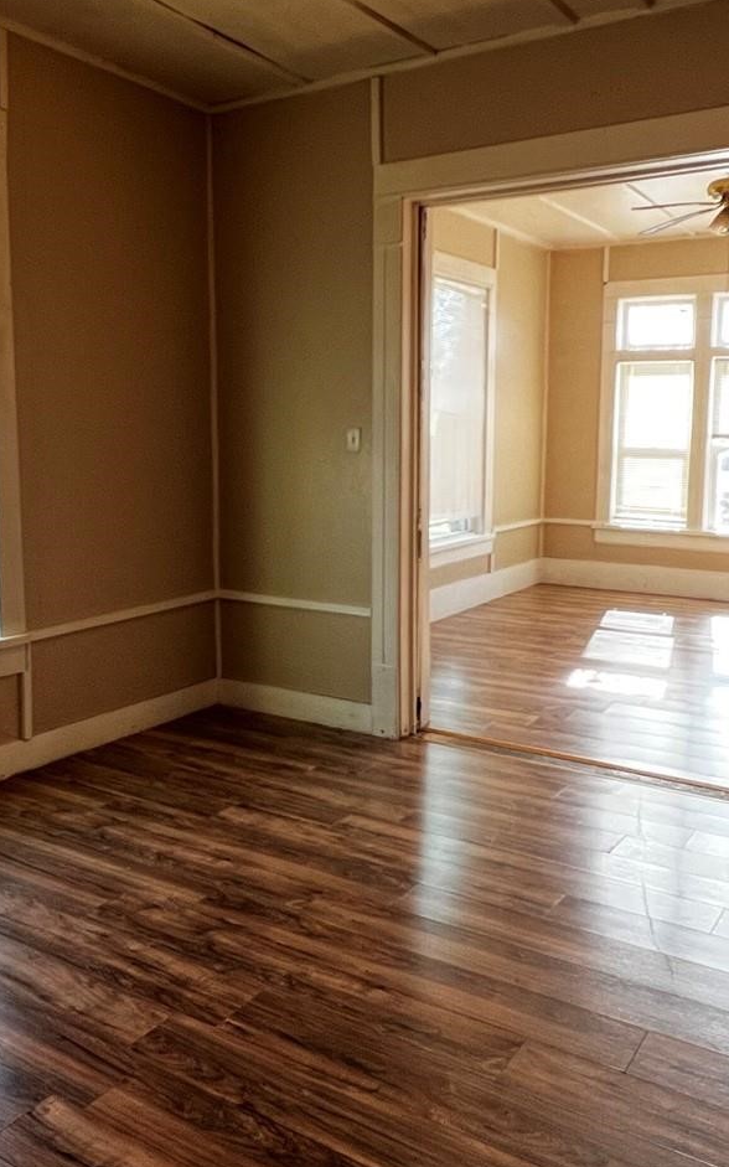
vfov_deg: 62.7
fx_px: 954
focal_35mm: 30
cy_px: 518
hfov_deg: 41.5
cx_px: 273
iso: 100
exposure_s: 1/120
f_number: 1.8
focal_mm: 1.57
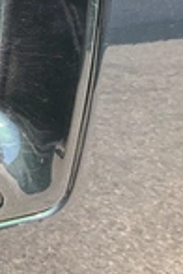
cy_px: 15
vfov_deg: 23.9
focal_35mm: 82
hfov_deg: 13.9
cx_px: -189
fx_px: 625
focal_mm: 3
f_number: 1.8
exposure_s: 1/194
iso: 25
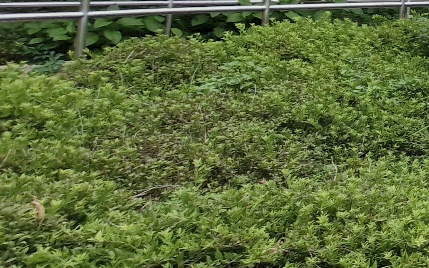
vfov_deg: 23.5
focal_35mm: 51
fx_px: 596
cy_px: -38
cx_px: 781
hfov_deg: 22.1
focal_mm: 1.74
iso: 50
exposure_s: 1/722
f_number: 2.2
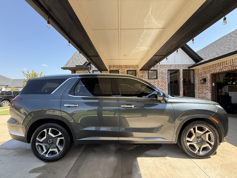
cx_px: 118
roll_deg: +0.1
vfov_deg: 85.7
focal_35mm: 14
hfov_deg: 102.1
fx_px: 96
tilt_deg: +1.7
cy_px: 89
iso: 64
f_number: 2.2
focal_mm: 2.22
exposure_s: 1/424
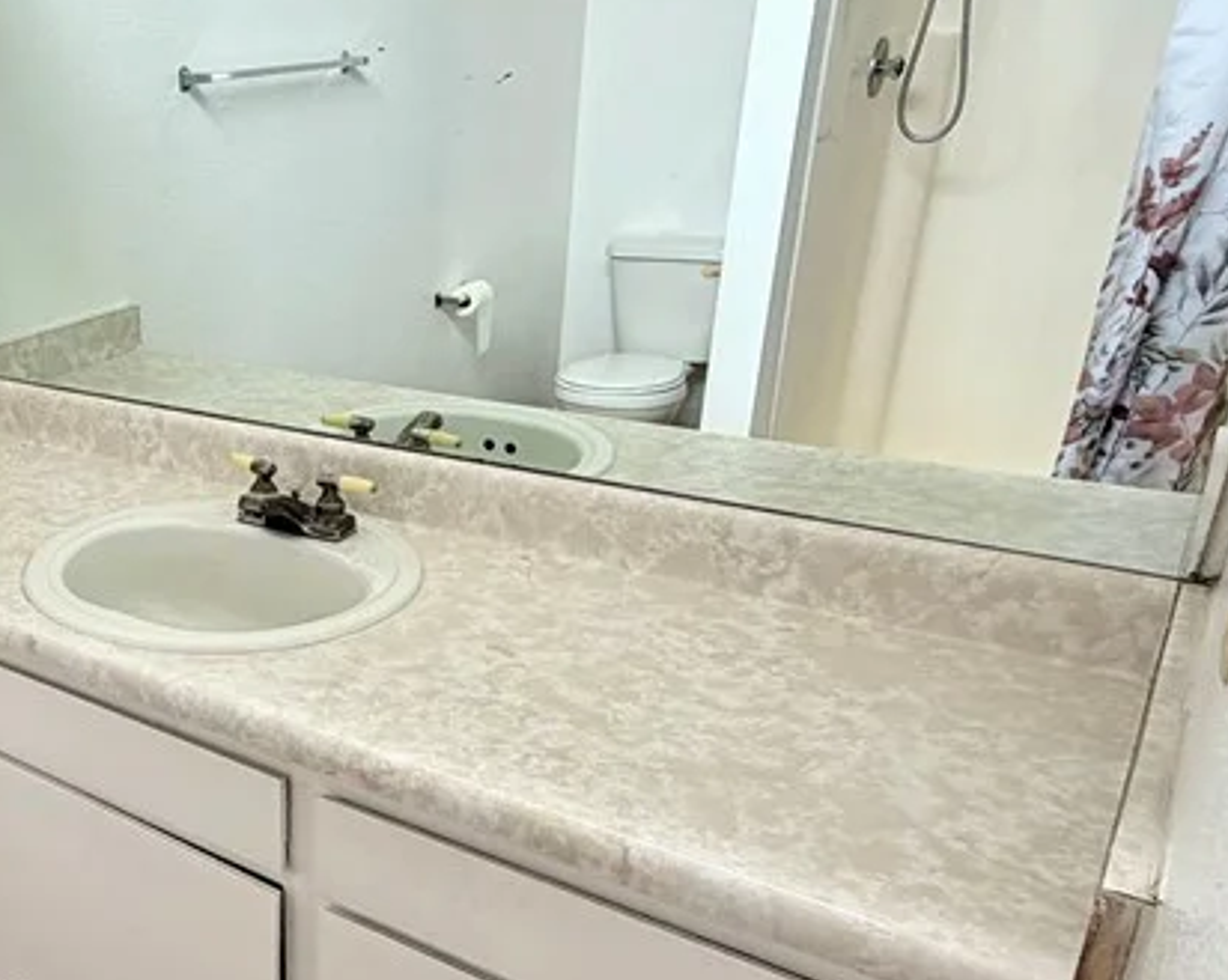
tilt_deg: -19.9
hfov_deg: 48.1
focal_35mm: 34
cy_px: 587
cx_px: 152
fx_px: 1235
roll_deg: +3.6
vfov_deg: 43.1
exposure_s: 1/121
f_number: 2.2
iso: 64
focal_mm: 2.22
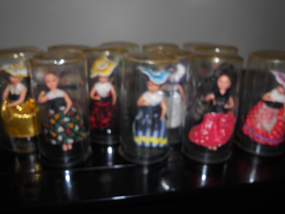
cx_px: 142
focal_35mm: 32
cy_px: 107
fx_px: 263
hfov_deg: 56.8
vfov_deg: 44.2
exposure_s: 1/25
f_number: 8.8
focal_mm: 5.8
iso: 80
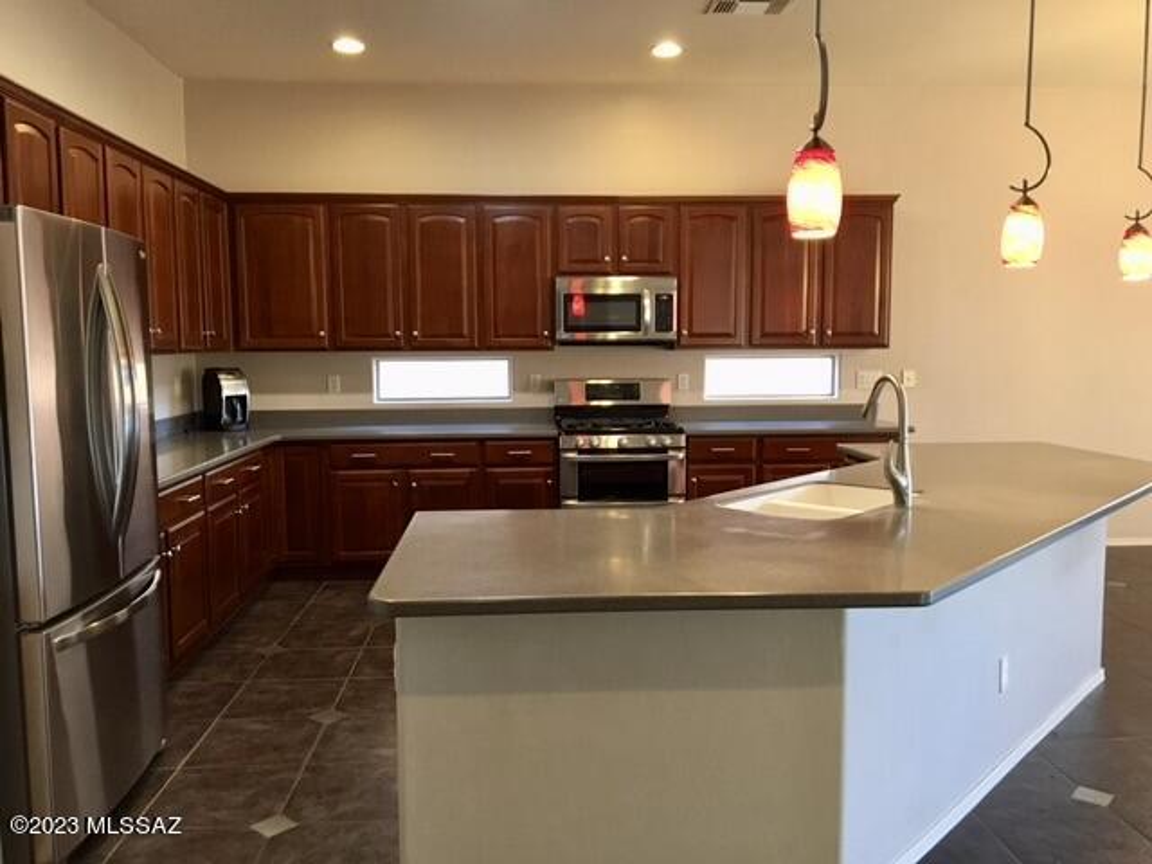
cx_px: 576
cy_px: 432
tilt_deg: -5.4
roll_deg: +0.0
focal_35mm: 29
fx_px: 965
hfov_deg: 61.7
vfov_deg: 48.2
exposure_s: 1/30
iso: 200
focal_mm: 4.15
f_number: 2.2
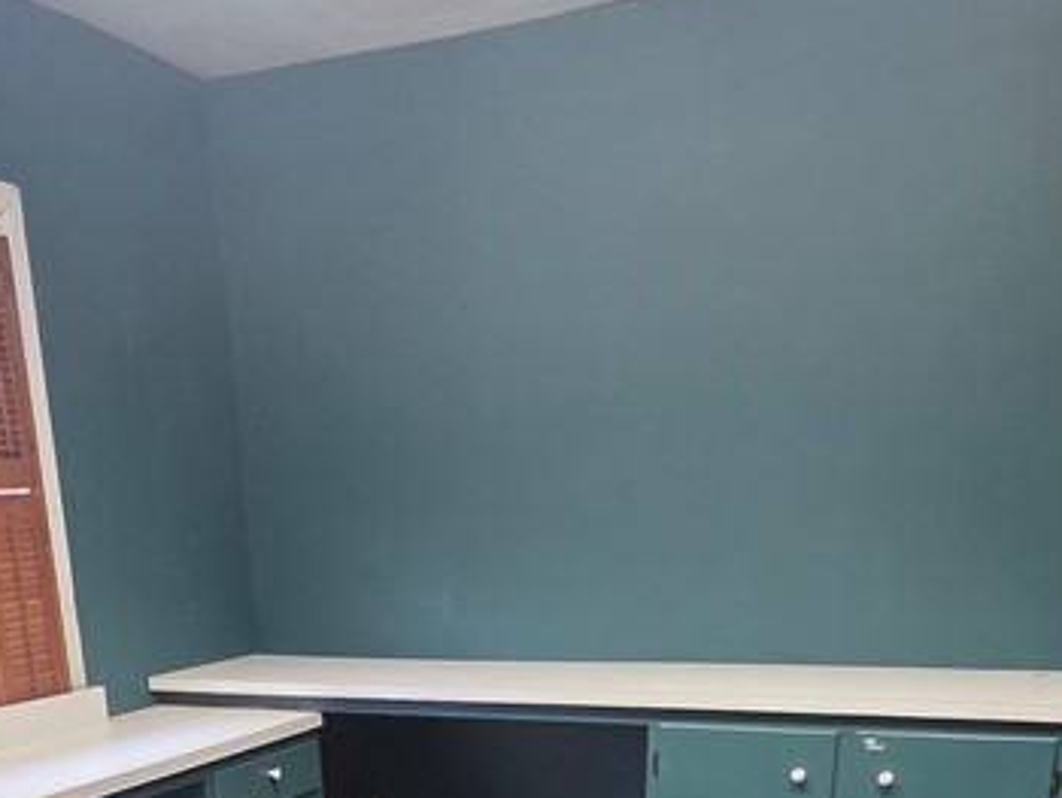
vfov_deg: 30.0
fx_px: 1167
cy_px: 1038
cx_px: 467
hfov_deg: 48.8
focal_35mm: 38
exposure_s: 1/120
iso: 250
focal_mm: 2.2
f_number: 1.9
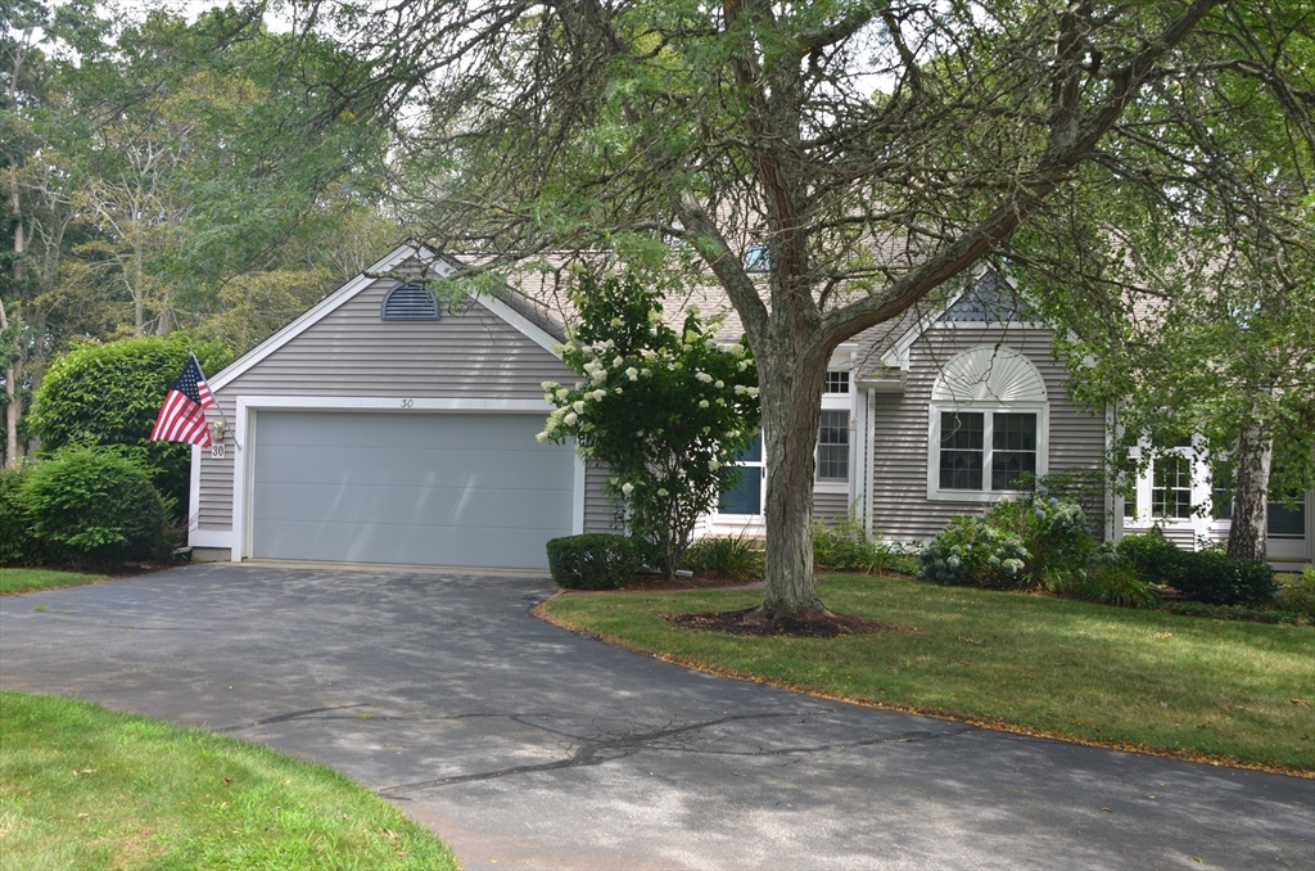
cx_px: 658
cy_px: 436
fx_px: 1312
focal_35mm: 36
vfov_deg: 36.7
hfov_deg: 53.2
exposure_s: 1/125
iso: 100
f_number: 5.6
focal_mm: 24
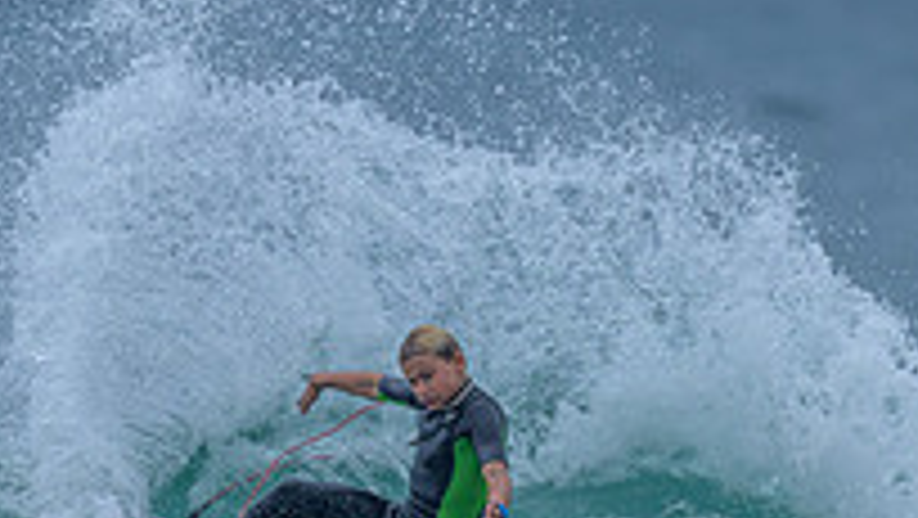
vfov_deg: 0.5
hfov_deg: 0.9
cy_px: 633
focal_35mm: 2380
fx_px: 57964
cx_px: 562
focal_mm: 800
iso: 220
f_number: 6.3
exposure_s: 1/2000
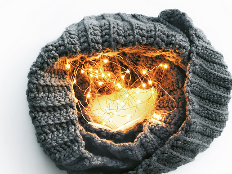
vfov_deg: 39.6
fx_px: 241
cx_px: 130
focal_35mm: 36
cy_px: 83
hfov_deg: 51.2
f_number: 2.2
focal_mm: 4.15
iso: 80
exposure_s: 1/33
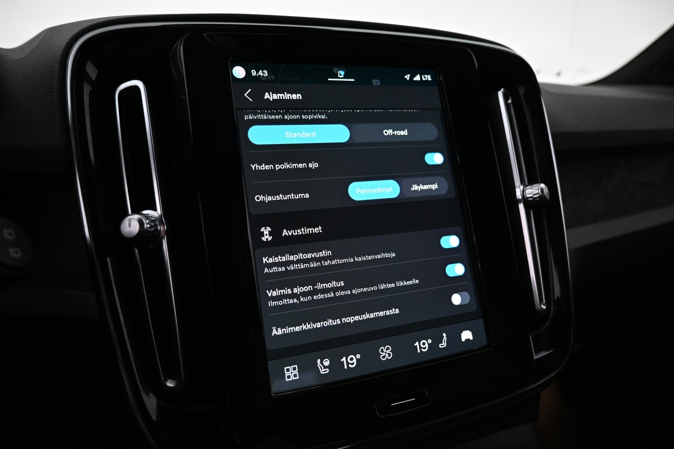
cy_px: 224
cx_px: 337
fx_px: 449
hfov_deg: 73.7
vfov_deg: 53.1
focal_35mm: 24
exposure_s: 1/60
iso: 1600
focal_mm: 16
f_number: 3.5
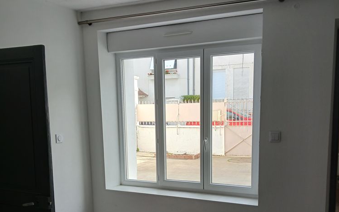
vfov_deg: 33.7
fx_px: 342
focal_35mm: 37
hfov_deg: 52.7
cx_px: 170
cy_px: 162
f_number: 1.8
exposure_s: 1/100
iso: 25
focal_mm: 3.98
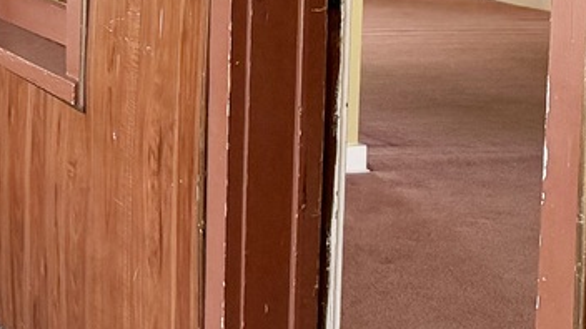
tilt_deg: -8.5
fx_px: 1663
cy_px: 35
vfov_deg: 11.3
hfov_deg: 16.8
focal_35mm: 107
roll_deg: +2.7
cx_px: -446
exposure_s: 1/153
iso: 200
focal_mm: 6.76
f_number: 1.78
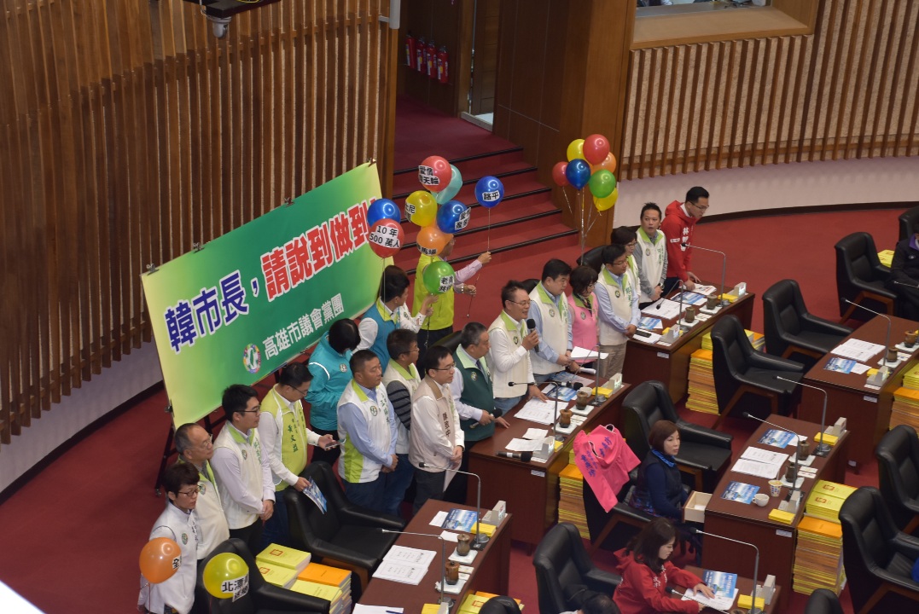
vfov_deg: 20.2
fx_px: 1724
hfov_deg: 29.8
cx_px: 460
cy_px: 307
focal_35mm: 68
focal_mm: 45
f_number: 4.5
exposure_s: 1/60
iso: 560
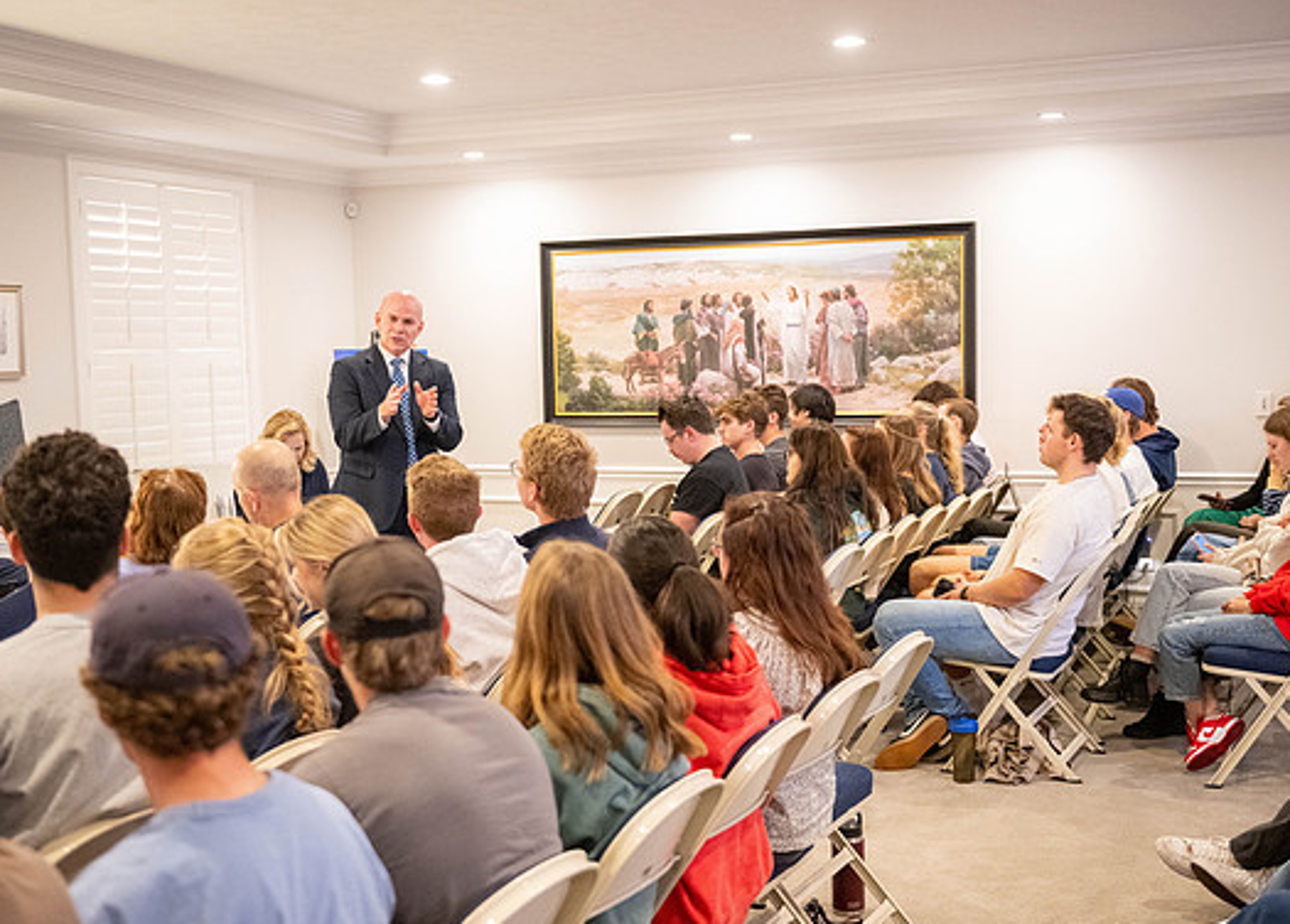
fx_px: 1613
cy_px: 500
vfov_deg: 31.9
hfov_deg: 43.6
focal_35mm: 44
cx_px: 642
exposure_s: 1/250
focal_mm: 38
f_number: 2.8
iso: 6400
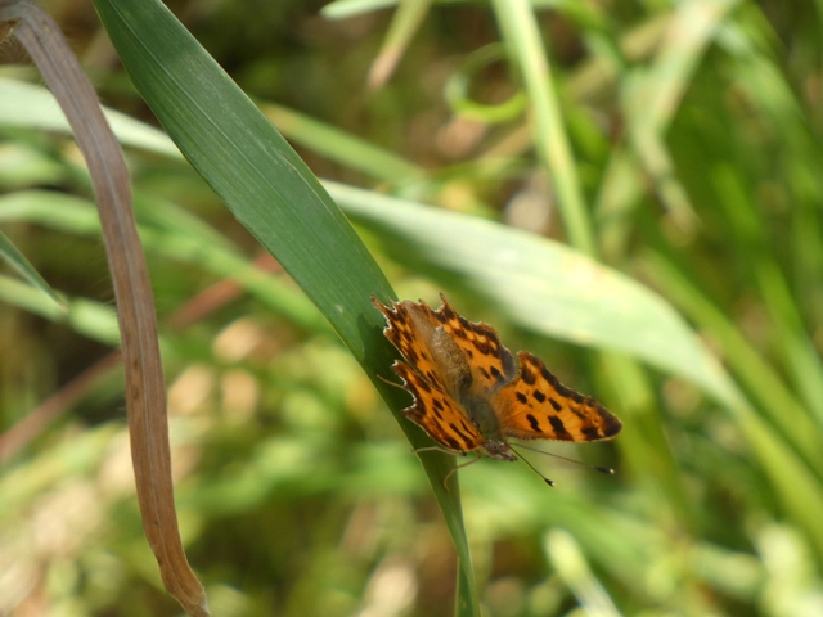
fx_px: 25820
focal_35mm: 1086
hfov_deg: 1.8
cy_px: 308
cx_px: 412
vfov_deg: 1.4
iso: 160
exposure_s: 1/125
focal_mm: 194.6
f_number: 5.7
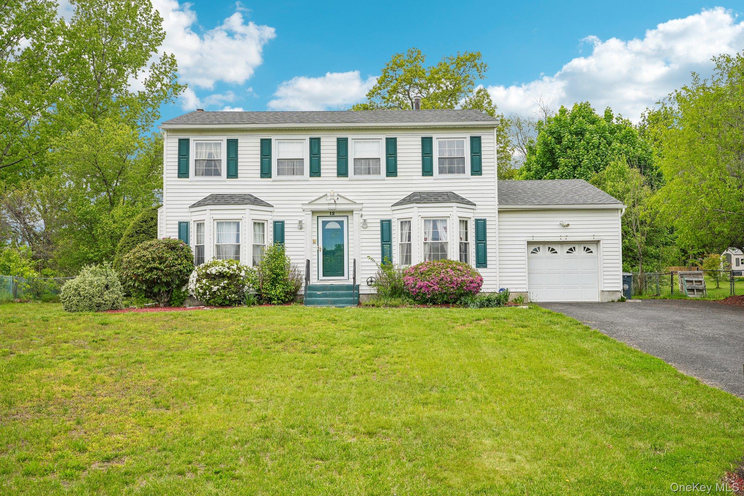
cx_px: 372
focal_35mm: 35
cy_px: 248
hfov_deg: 54.4
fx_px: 723
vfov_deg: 37.8
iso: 100
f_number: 8
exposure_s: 1/200
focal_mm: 35
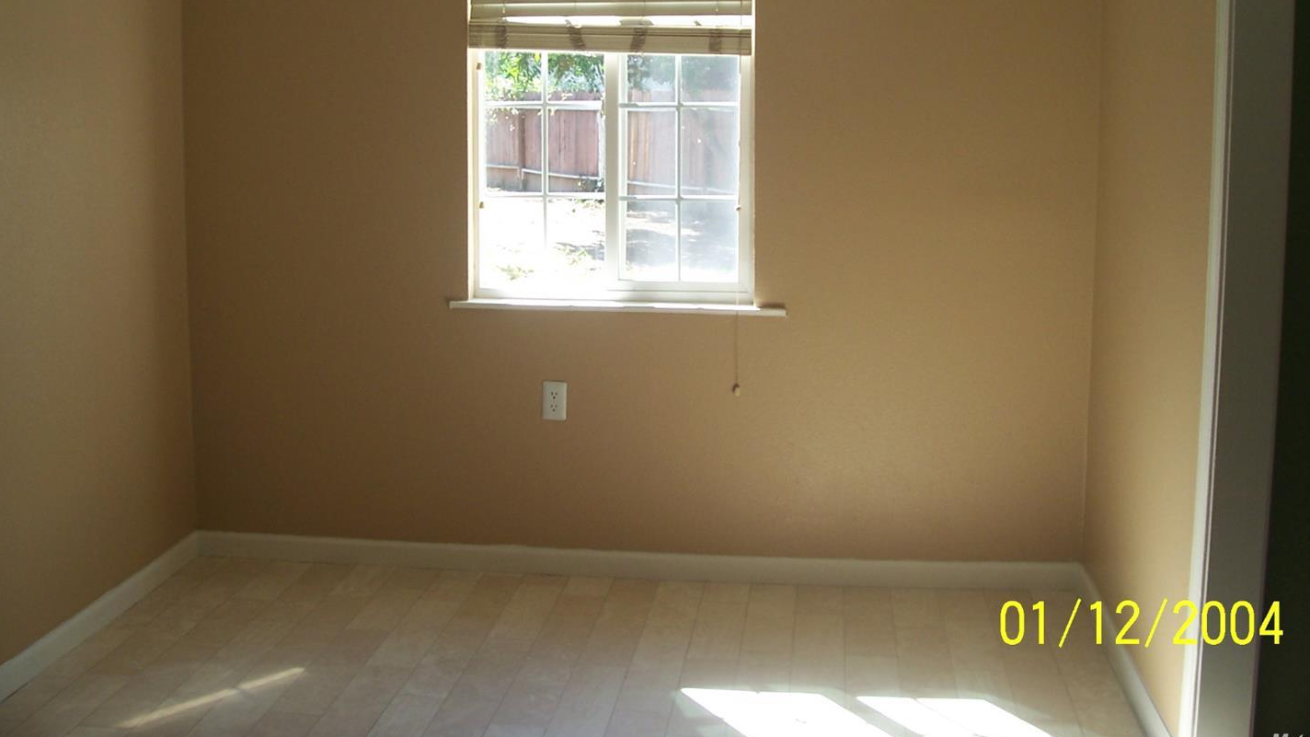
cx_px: 672
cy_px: 235
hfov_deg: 51.6
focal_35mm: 39
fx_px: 1355
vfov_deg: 30.2
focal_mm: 5.6
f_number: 2.7
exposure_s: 1/90
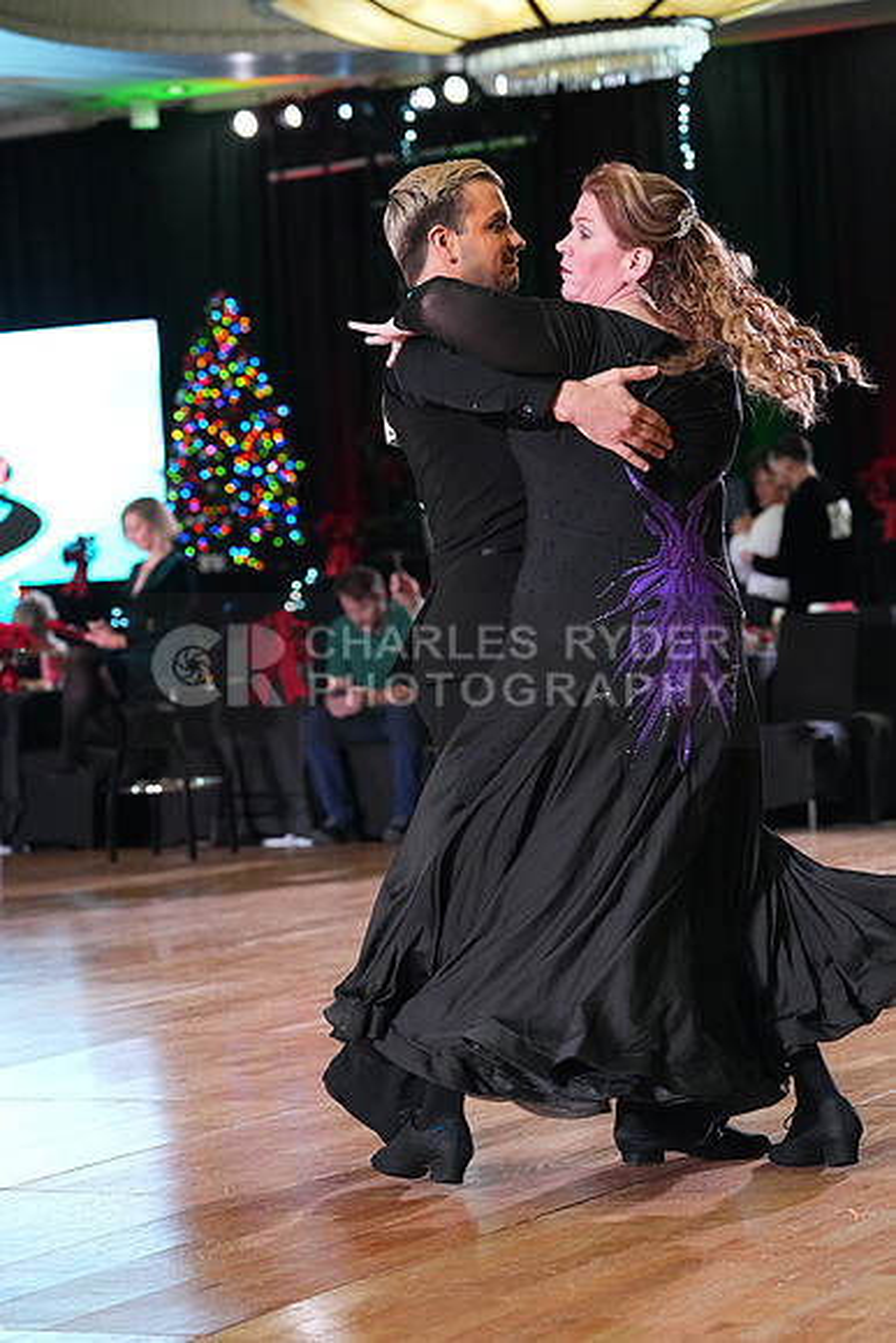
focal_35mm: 96
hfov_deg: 14.3
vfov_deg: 21.2
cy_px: 672
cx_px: 448
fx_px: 3582
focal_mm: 96
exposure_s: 1/400
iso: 6400
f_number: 4.5
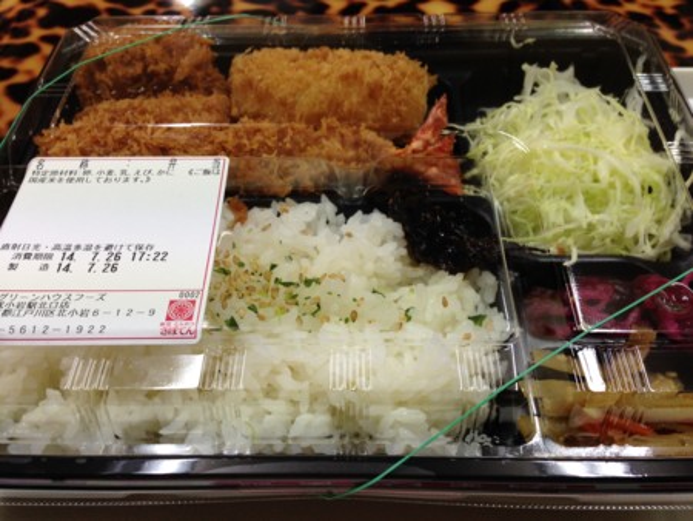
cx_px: 346
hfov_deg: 55.3
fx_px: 661
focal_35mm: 33
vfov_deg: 43.0
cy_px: 260
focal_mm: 4.12
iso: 64
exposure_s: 1/40
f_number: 2.4
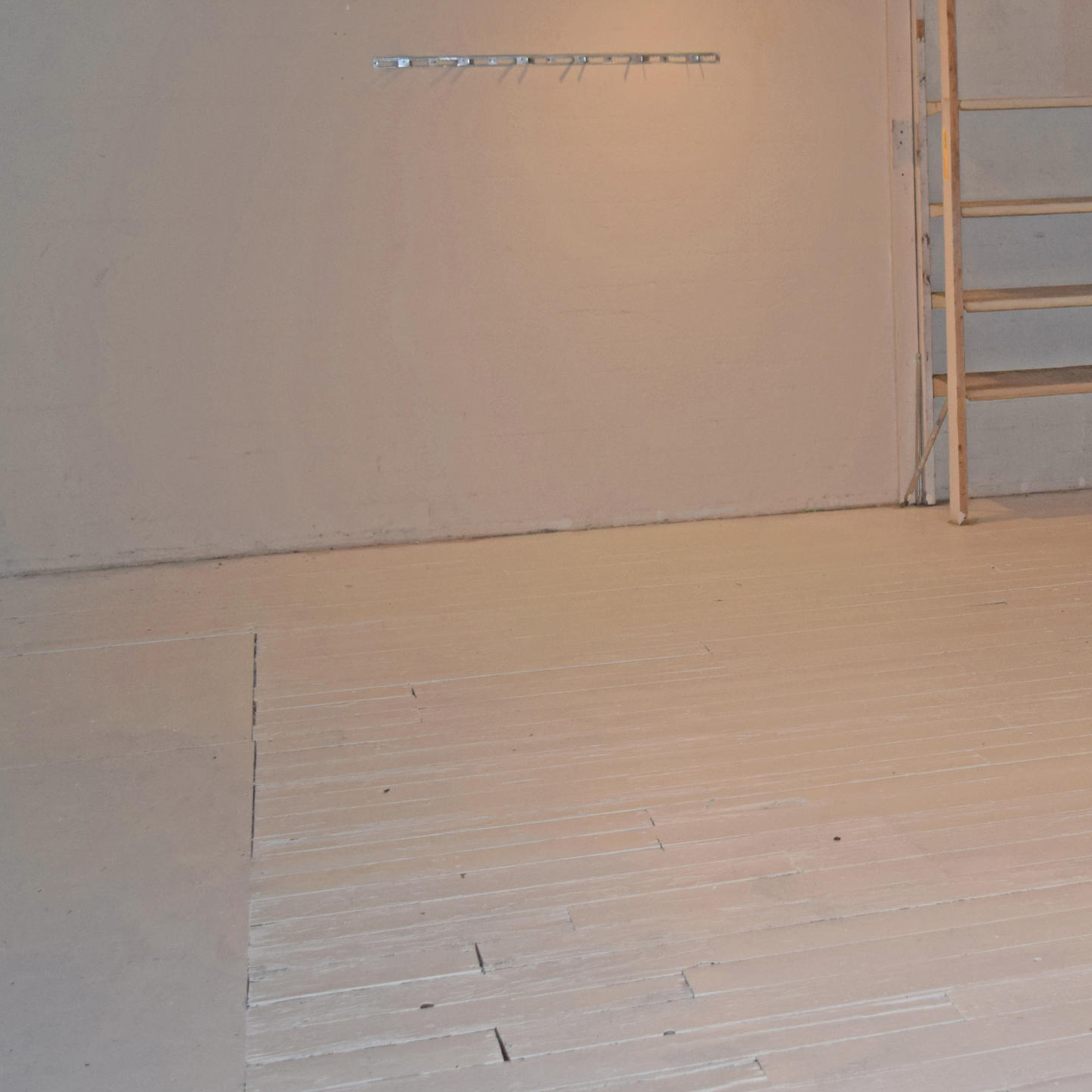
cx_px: 981
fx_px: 2070
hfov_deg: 28.4
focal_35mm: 58
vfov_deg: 29.5
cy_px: 459
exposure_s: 1/80
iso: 800
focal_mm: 22
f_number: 4.5
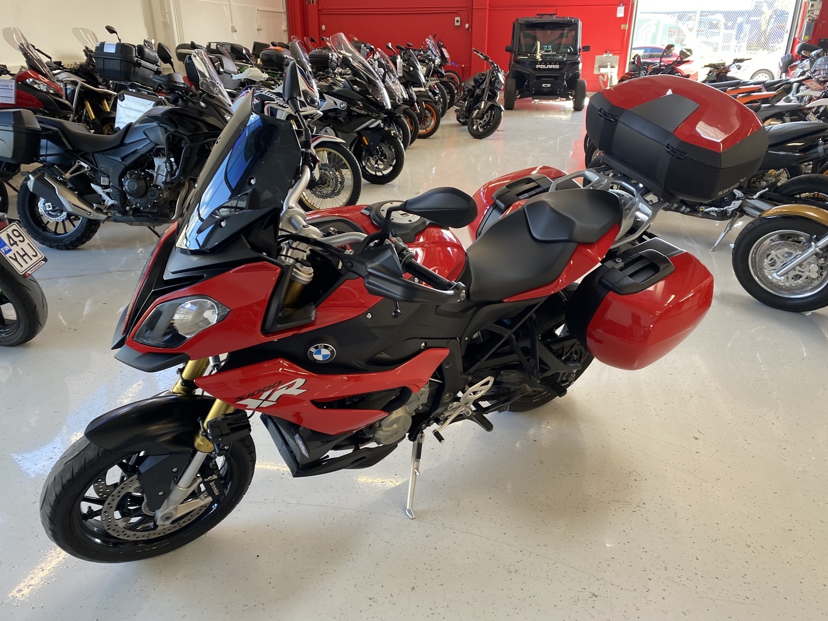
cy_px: 310
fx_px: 622
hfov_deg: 67.3
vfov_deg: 53.1
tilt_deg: -20.5
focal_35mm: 26
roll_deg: -0.2
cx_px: 414
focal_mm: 4.25
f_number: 1.8
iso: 125
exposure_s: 1/100
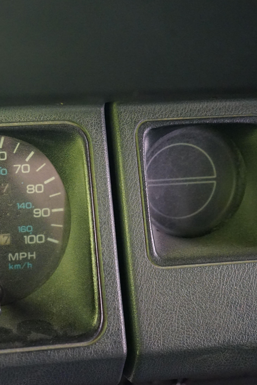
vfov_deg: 39.6
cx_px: -11
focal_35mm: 50
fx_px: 535
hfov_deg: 25.4
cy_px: 193
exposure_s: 1/10
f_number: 4
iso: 6400
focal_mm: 33
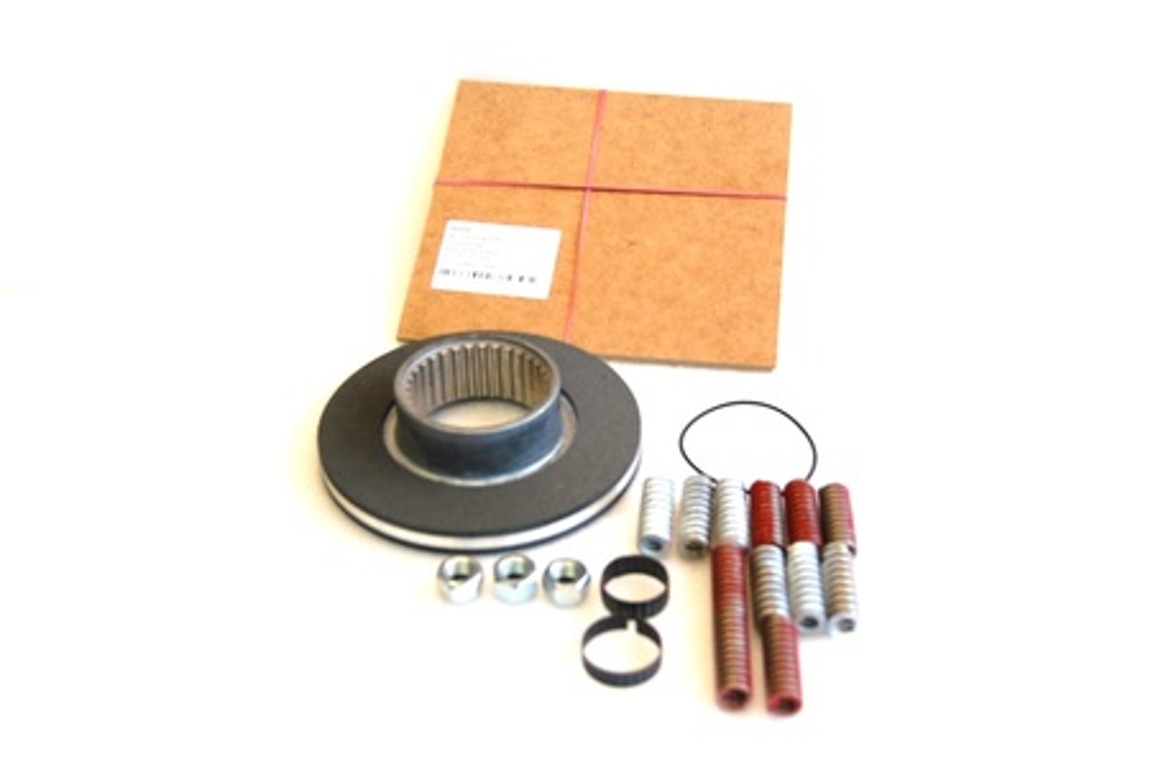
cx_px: 588
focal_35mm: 46
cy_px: 390
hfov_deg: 42.4
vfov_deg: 28.8
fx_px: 1516
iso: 400
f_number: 5
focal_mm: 31
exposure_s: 1/100
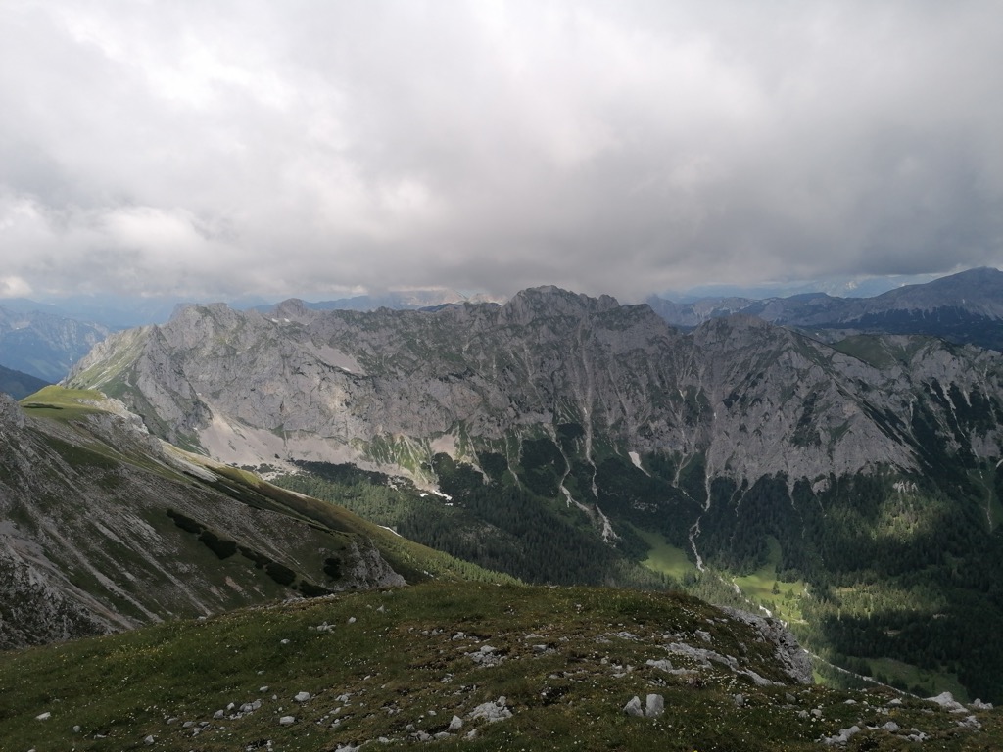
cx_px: 502
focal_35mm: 27
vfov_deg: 51.4
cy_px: 376
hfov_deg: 65.3
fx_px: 782
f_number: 1.8
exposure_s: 1/1600
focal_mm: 4.75
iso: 50
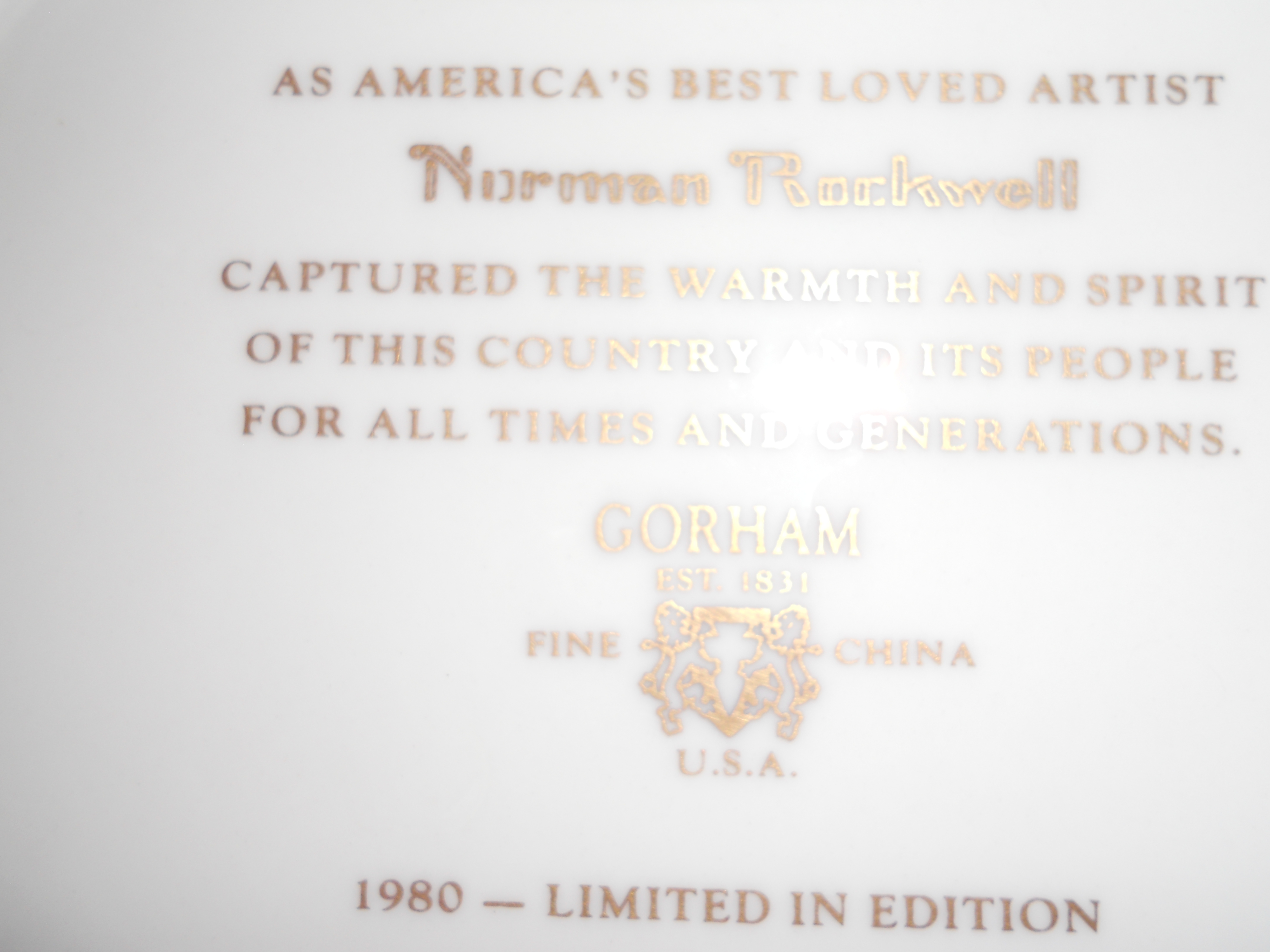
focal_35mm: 32
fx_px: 1174
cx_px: 635
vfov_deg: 44.2
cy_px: 476
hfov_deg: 56.8
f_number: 8.8
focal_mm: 5.8
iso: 80
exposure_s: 1/25
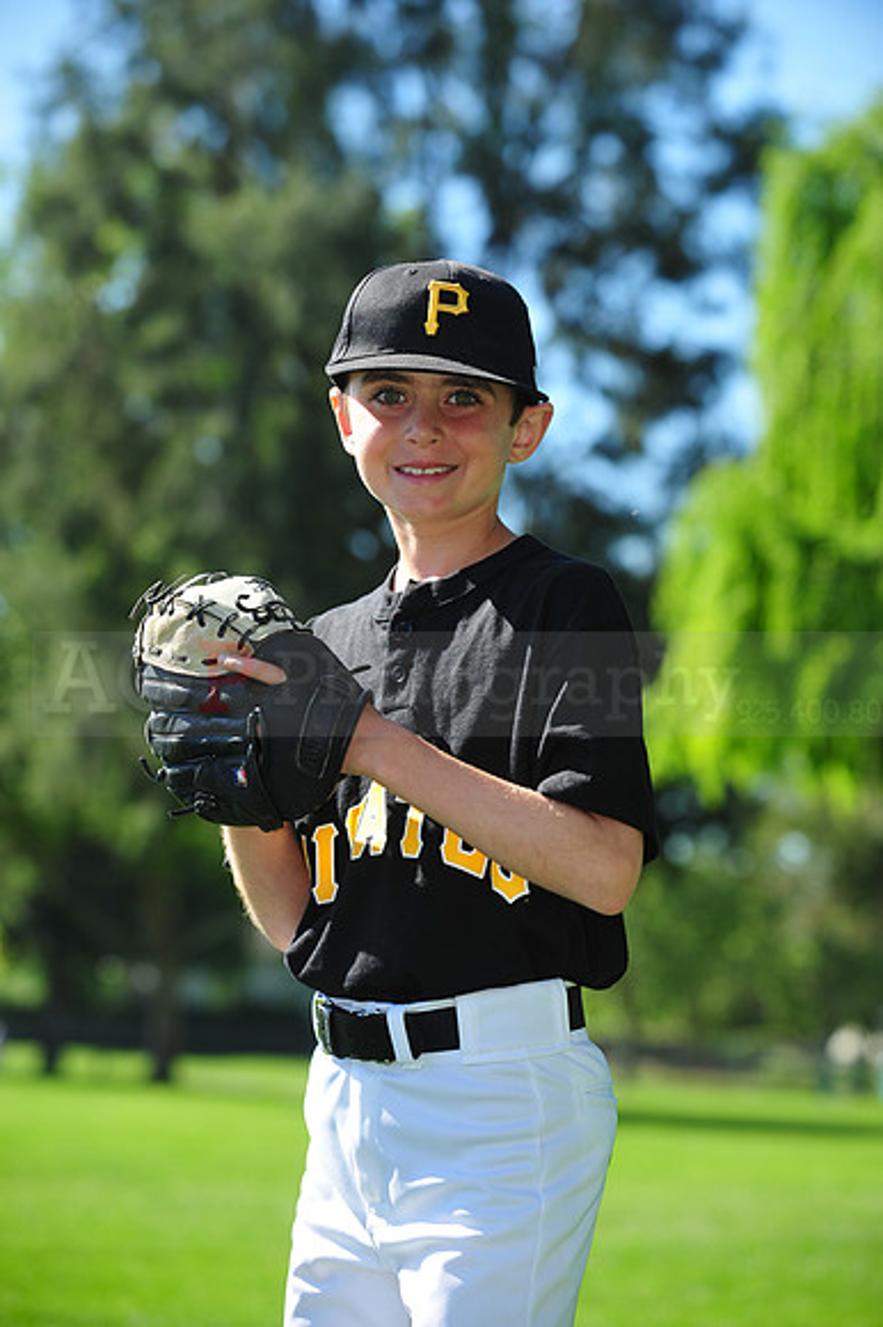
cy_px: 664
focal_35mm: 105
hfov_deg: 13.0
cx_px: 442
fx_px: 3867
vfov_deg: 19.5
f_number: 5
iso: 200
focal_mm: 105
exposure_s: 1/500
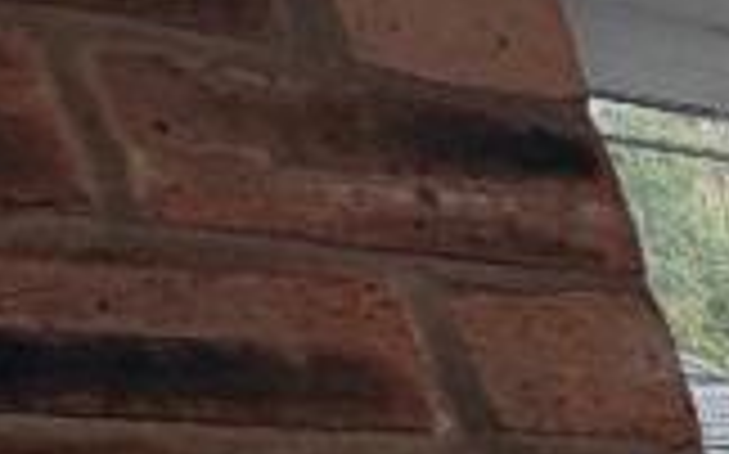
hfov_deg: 11.4
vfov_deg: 9.3
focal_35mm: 94
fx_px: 1866
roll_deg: +2.1
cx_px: 2214
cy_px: 1542
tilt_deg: -25.6
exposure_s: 1/236
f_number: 2.2
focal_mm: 2.22
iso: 40
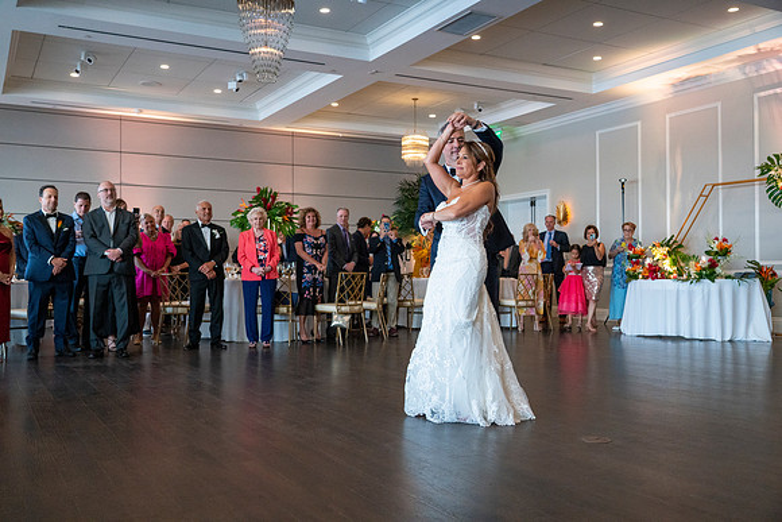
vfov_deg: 38.9
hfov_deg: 55.8
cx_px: 391
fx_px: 739
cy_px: 261
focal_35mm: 34
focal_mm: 34
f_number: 4
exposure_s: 1/200
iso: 4000
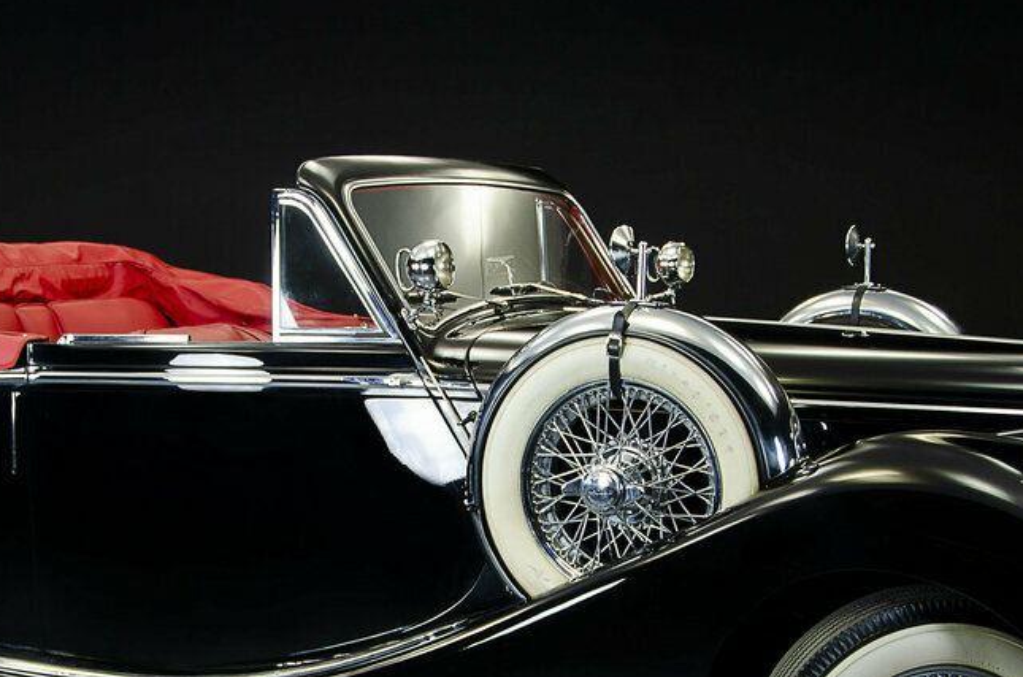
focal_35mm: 67
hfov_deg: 30.1
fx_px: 1900
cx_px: 471
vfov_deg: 20.1
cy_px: 469
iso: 200
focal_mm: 24
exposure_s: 1/10
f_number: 3.8
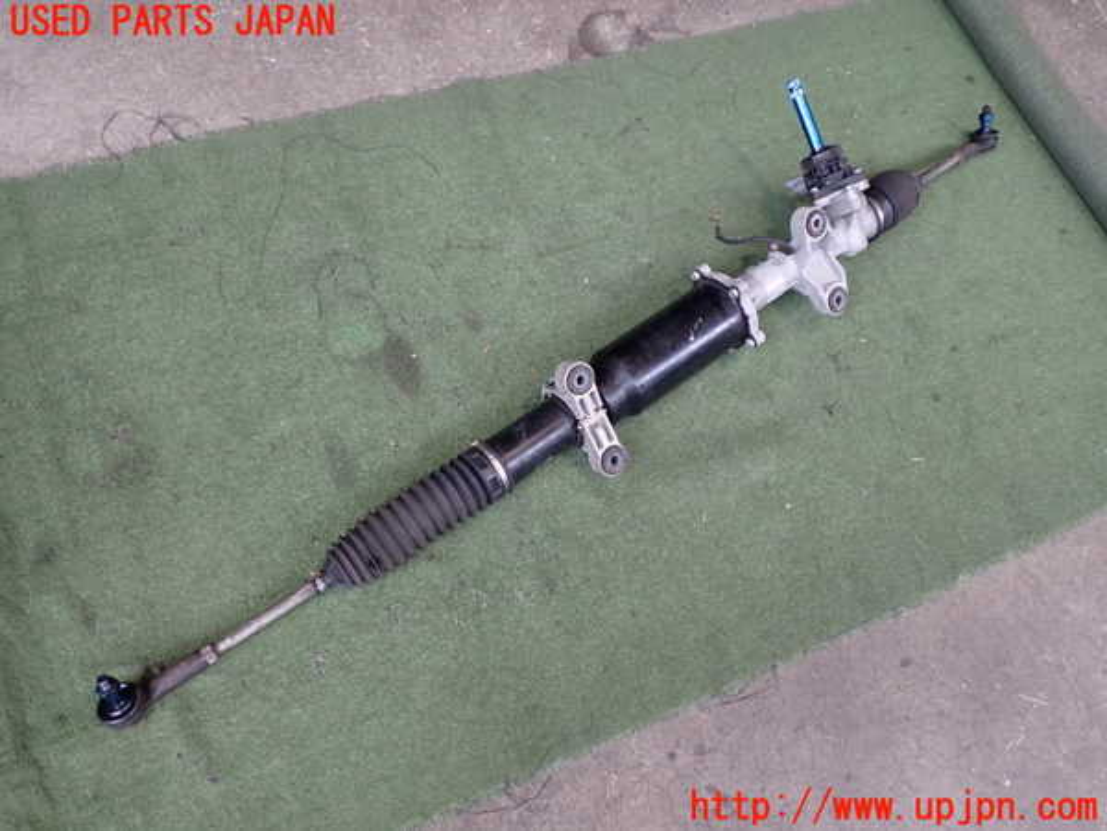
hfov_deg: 60.0
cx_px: 554
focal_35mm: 30
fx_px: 959
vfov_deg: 46.8
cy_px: 416
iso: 200
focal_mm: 5.4
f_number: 2.3
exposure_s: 1/50
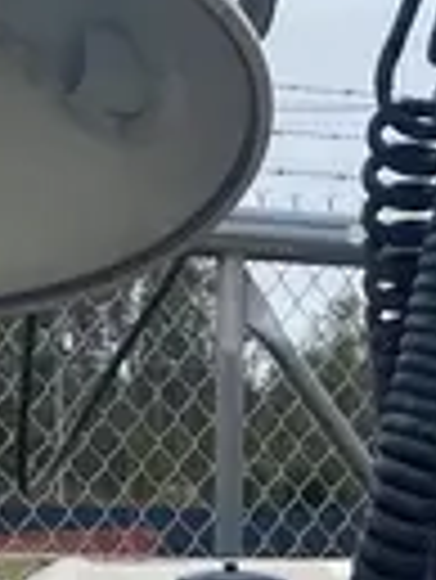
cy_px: 1104
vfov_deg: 12.1
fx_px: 2481
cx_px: 324
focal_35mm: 148
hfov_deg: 10.0
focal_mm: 4.25
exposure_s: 1/1395
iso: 32
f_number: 1.8
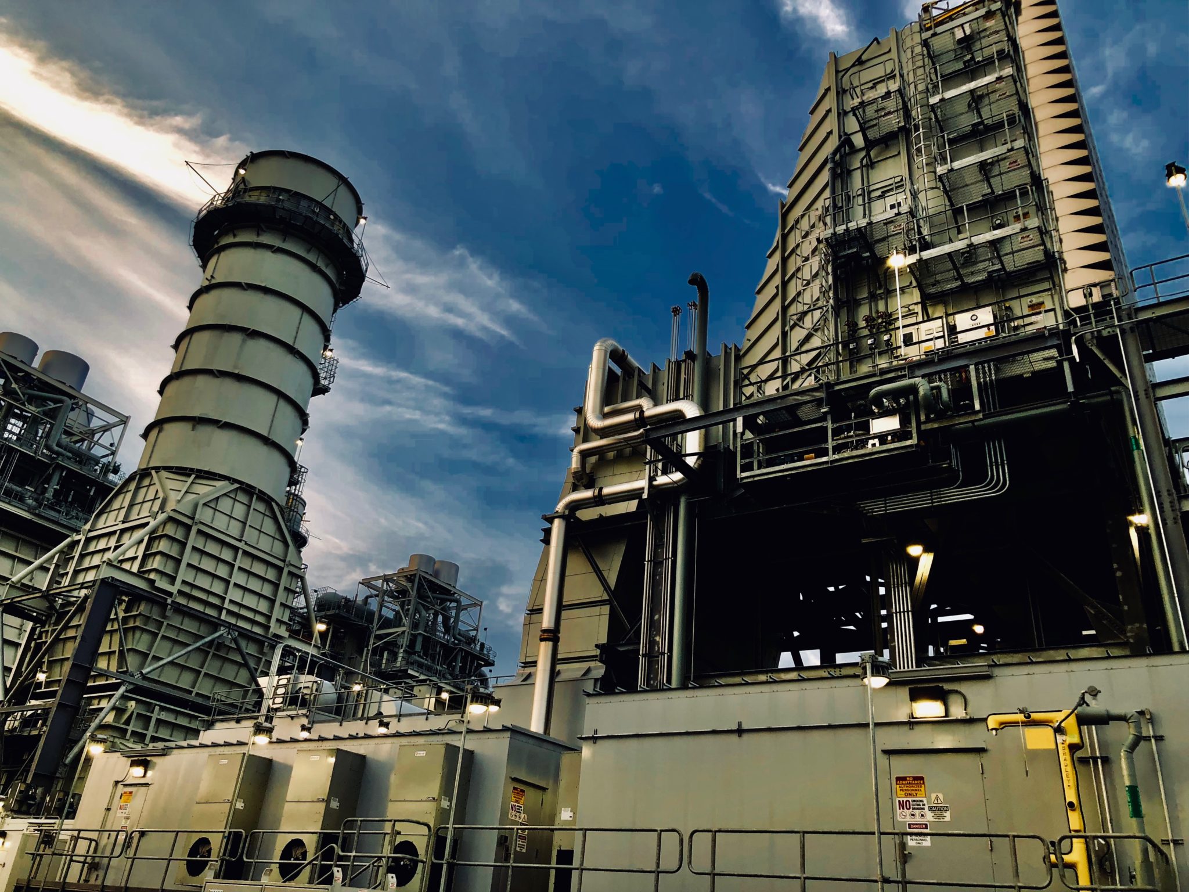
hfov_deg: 63.4
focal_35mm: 28
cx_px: 594
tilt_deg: +29.5
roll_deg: -6.1
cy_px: 446
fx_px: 962
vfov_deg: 49.7
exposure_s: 1/201
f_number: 1.8
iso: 20
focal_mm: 3.99
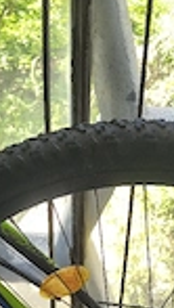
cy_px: 375
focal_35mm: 71
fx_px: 581
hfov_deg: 17.0
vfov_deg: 26.3
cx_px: 107
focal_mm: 5.56
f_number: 1.8
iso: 398
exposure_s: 1/100
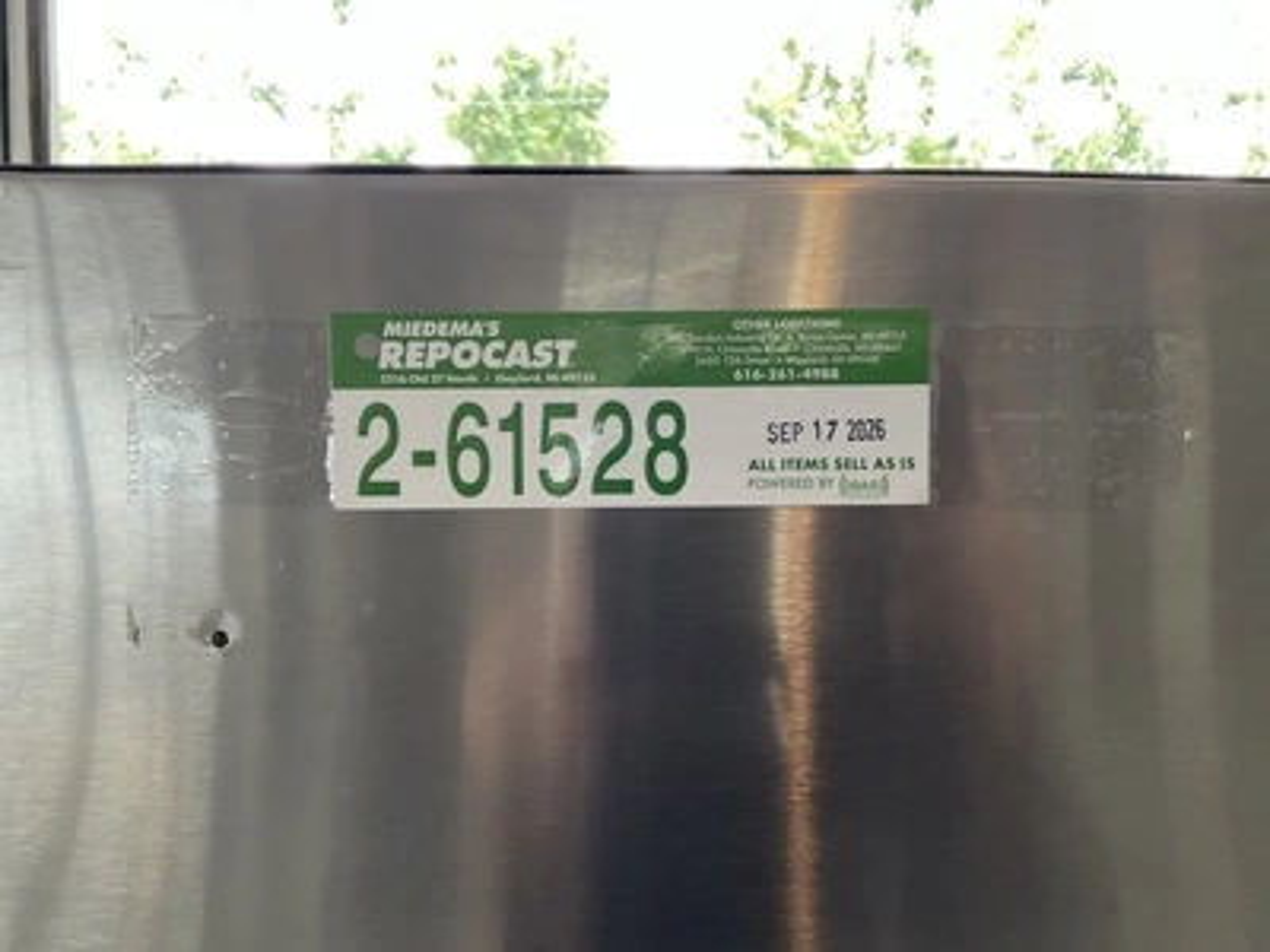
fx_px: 1064
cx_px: 635
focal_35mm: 29
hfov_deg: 61.7
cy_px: 476
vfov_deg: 48.2
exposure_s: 1/82
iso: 64
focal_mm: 3
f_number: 1.8
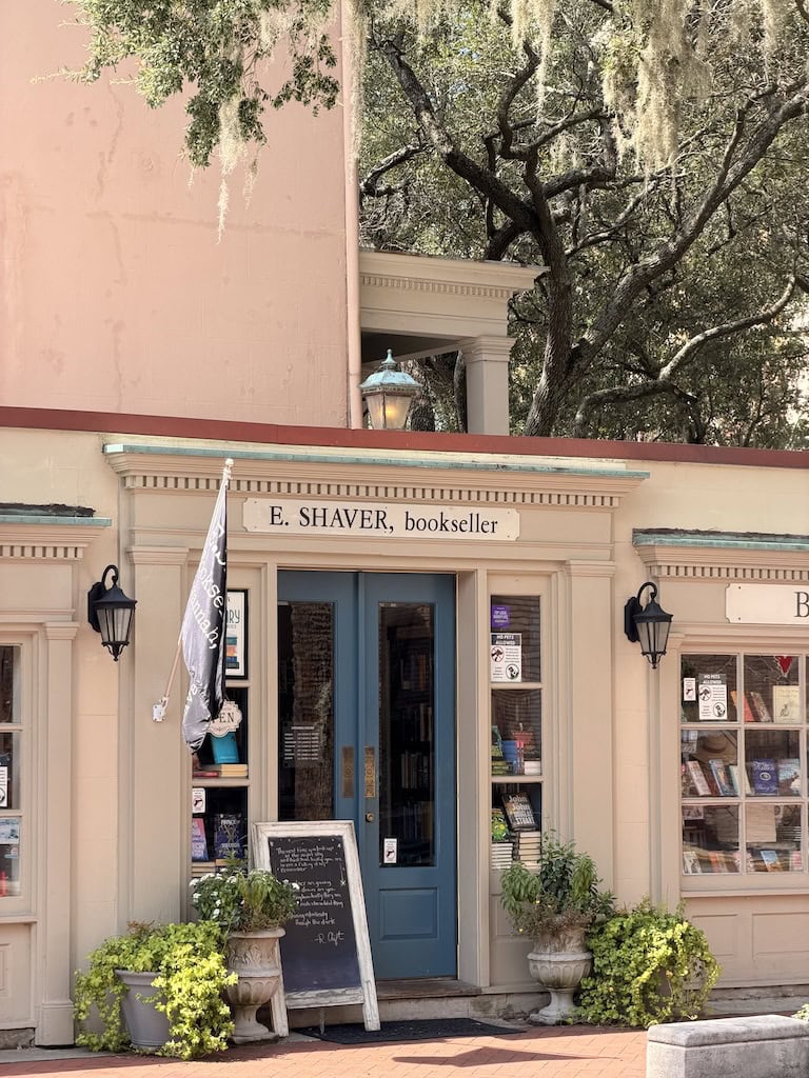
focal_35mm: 100
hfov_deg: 14.8
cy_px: 539
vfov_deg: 19.6
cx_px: 404
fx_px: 3116
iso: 50
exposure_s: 1/230
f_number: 2.8
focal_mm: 16.9
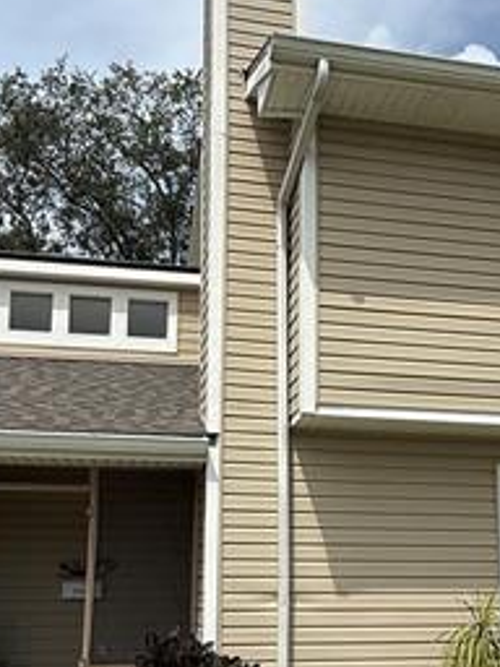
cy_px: 417
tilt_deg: +11.9
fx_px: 809
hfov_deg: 34.2
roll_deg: -0.3
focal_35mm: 42
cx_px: 302
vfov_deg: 44.4
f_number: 2.2
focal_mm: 2.22
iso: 50
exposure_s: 1/2717
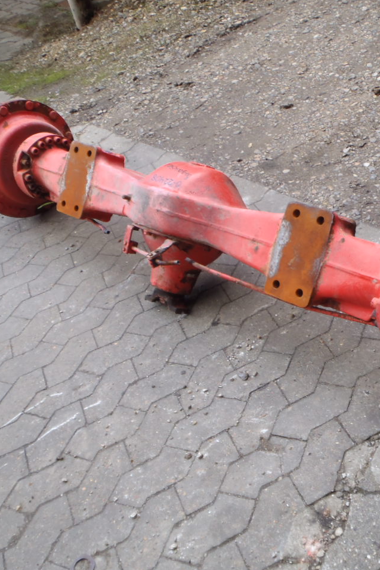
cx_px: 274
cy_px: 286
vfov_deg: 49.6
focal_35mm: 39
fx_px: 618
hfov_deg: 33.7
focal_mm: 5
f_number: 3.5
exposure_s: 1/60
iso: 80
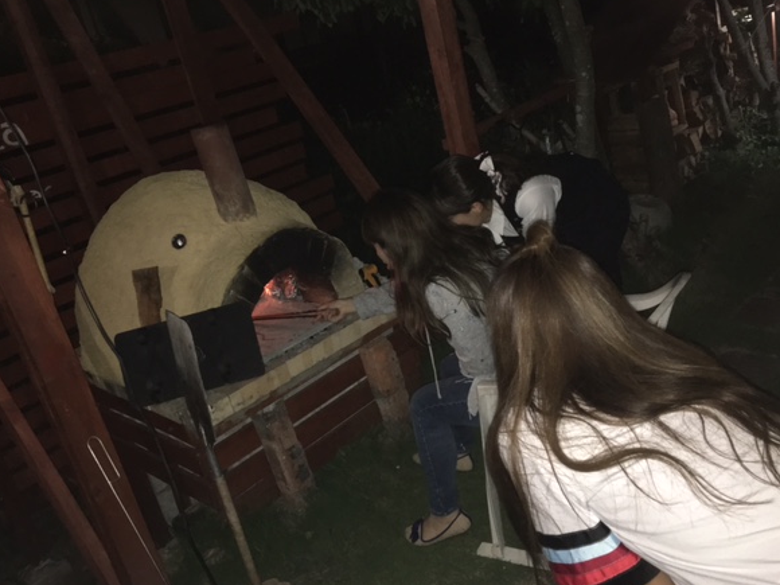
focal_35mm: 32
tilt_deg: -19.1
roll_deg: +14.2
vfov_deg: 44.2
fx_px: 721
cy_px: 281
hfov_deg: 56.8
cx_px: 371
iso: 200
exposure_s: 1/16
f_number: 2.2
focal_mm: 4.15
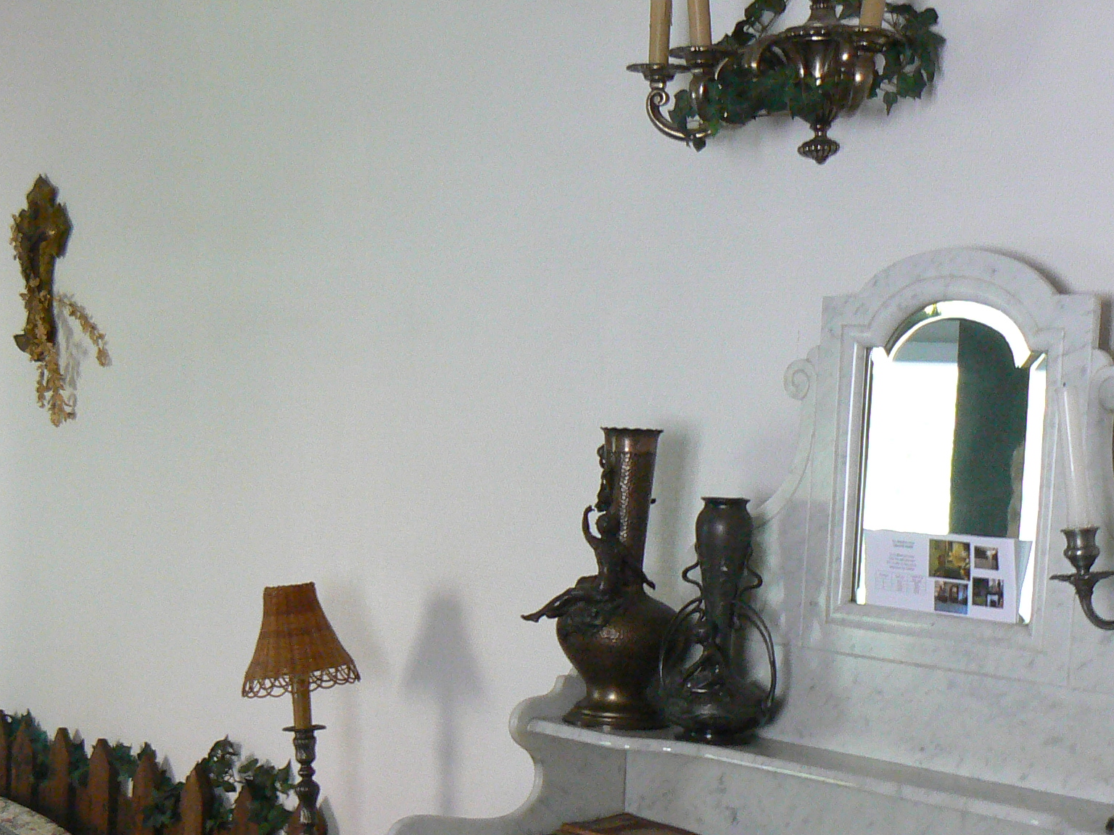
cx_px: 395
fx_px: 2124
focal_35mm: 66
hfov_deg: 29.2
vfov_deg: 22.0
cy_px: 665
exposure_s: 1/20
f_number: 2.8
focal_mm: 6
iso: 200
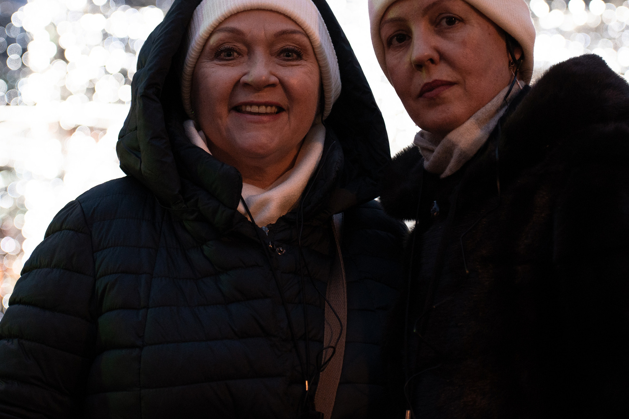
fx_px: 1904
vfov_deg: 12.5
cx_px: 318
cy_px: 124
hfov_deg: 18.8
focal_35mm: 109
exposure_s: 1/80
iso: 1250
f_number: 2.8
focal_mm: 64
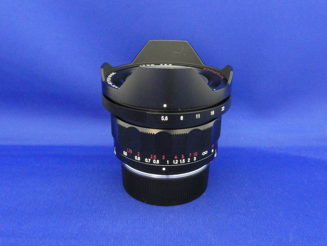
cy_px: 123
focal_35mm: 37
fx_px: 350
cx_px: 164
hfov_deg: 50.1
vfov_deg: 38.7
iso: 1600
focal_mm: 6.7
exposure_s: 1/6
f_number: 8
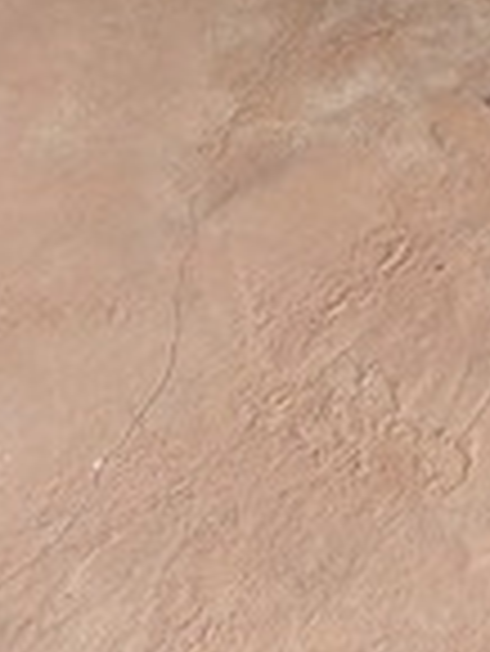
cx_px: 814
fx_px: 1866
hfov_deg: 13.7
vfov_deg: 17.3
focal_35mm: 99
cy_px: -400
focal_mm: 5.23
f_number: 1.8
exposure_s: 1/60
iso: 200
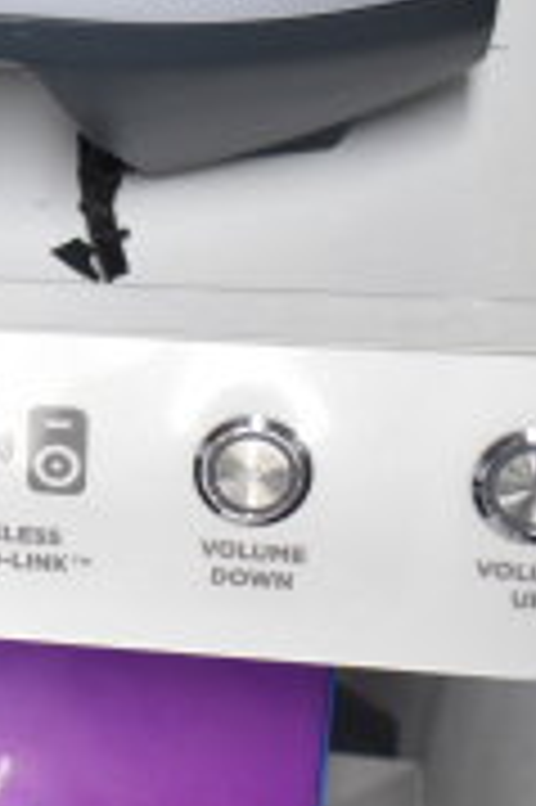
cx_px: -604
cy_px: 209
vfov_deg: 17.3
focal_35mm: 118
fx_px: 2634
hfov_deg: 10.5
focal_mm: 23
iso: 560
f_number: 3.8
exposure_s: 1/40
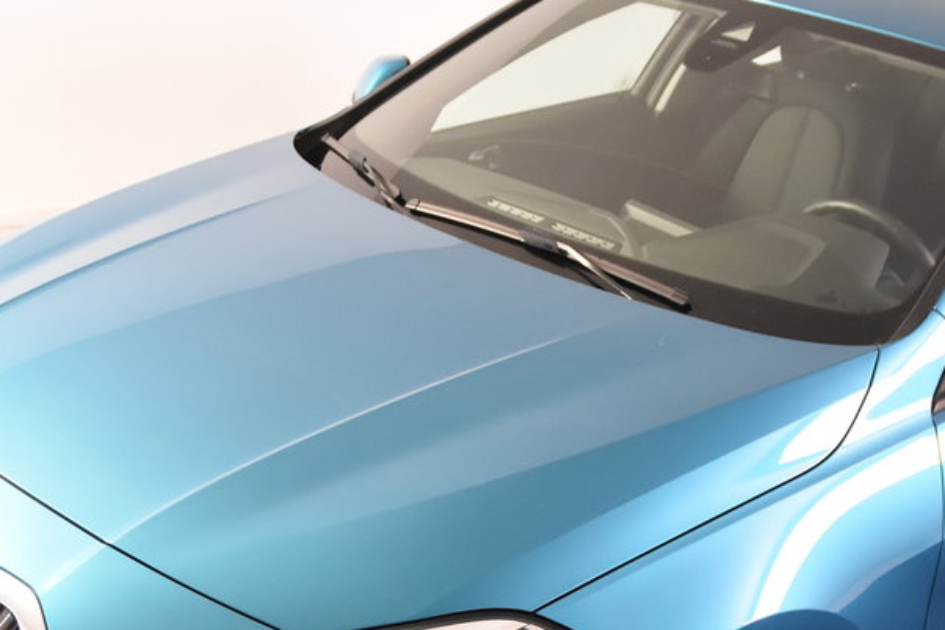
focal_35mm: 70
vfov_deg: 19.3
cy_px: 498
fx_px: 1837
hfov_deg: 28.8
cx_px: 536
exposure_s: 1/50
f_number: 3.5
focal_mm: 22
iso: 1600
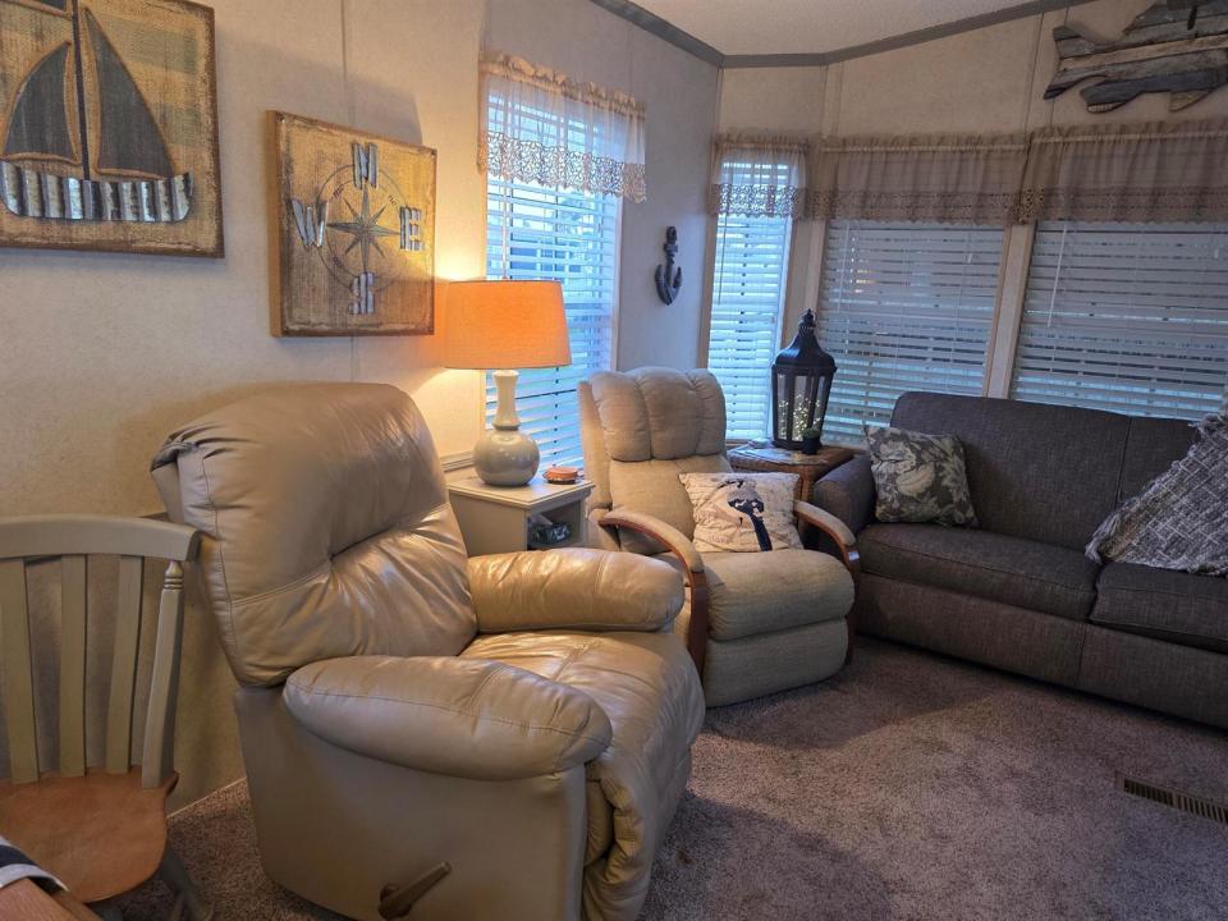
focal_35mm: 23
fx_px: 816
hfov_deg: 73.9
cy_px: 460
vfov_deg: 58.9
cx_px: 614
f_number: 1.7
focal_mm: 6.3
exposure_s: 1/120
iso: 320
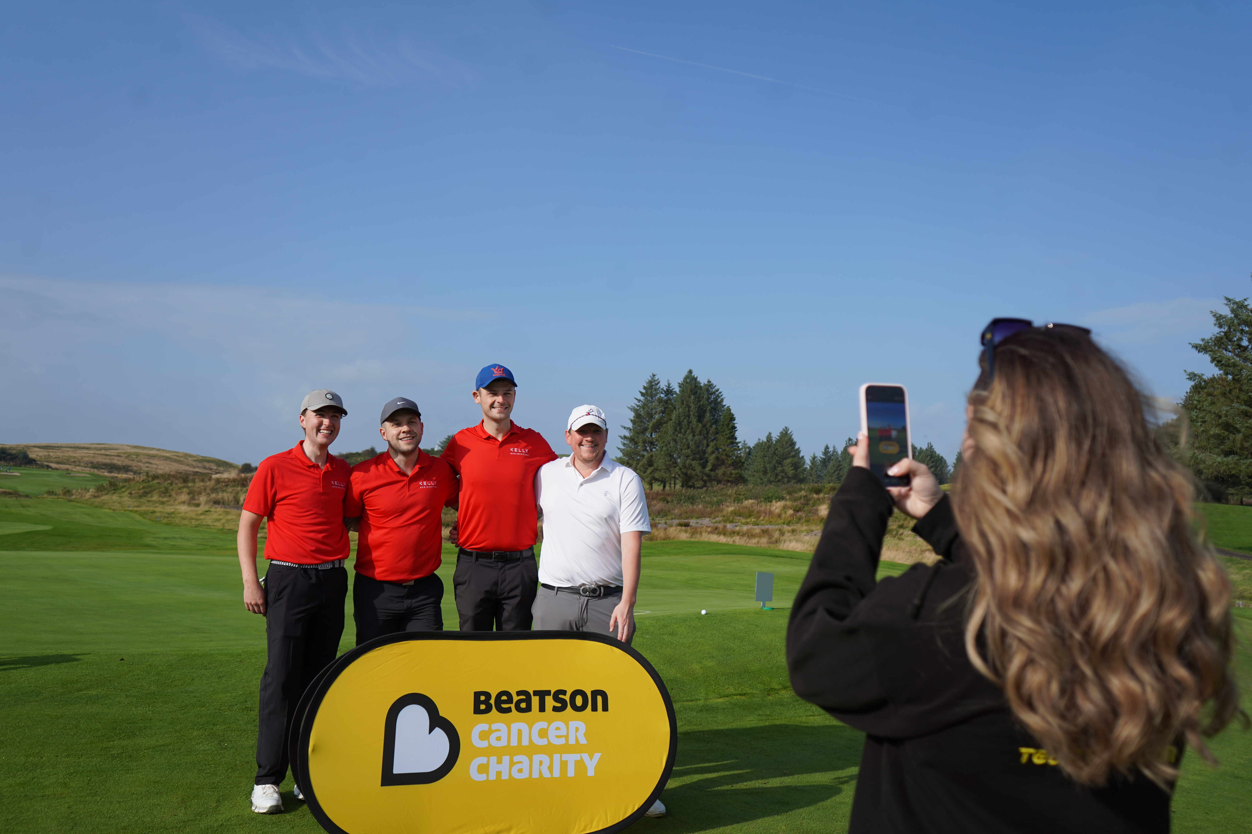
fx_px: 1043
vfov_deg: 43.6
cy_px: 417
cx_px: 626
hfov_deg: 61.9
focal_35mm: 30
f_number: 4.5
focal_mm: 30
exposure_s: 1/1250
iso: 100
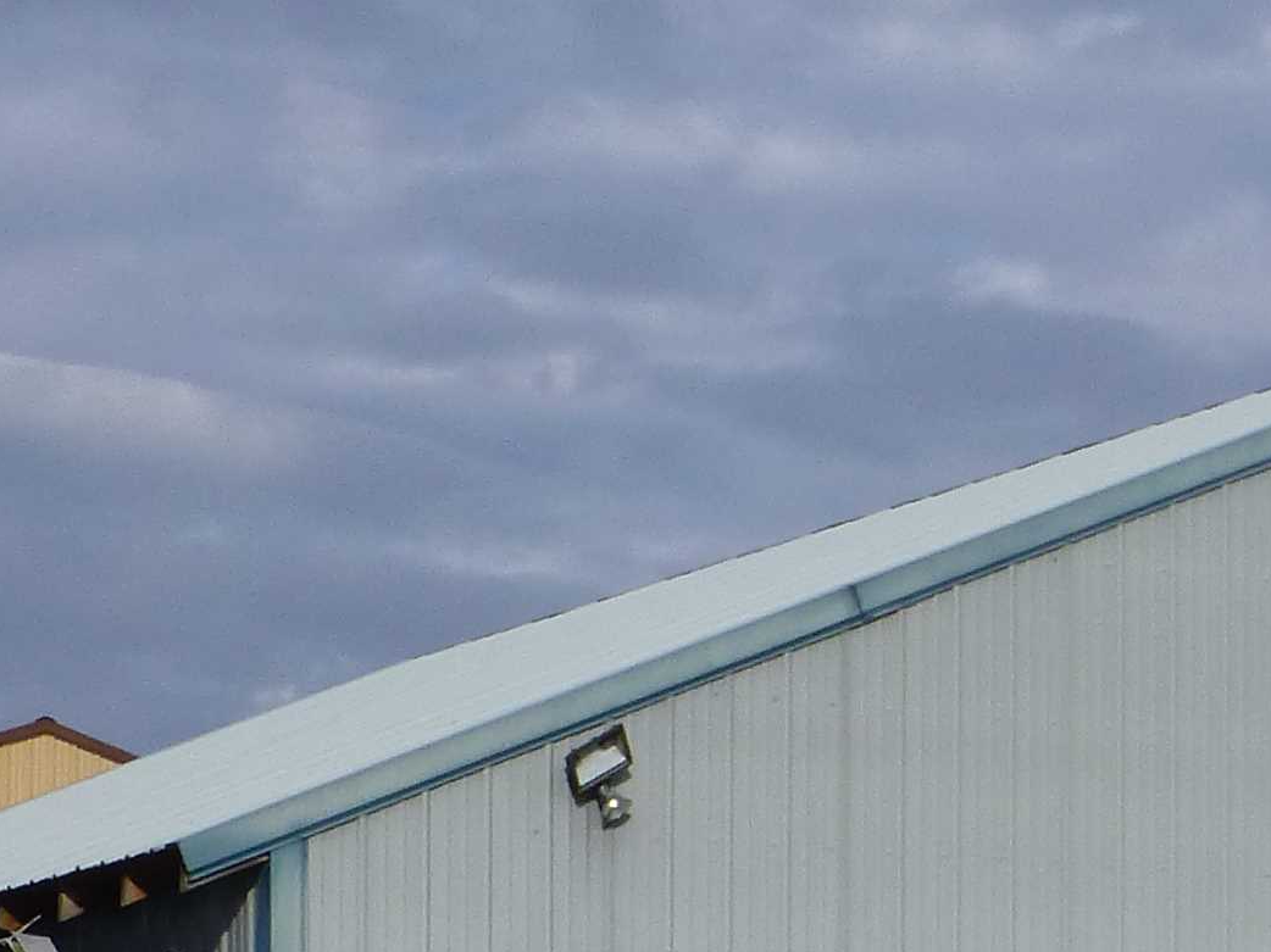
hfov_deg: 13.7
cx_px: 1342
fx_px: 5176
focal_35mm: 141
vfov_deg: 10.4
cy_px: 1018
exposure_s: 1/1300
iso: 100
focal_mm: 6.1
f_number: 3.7
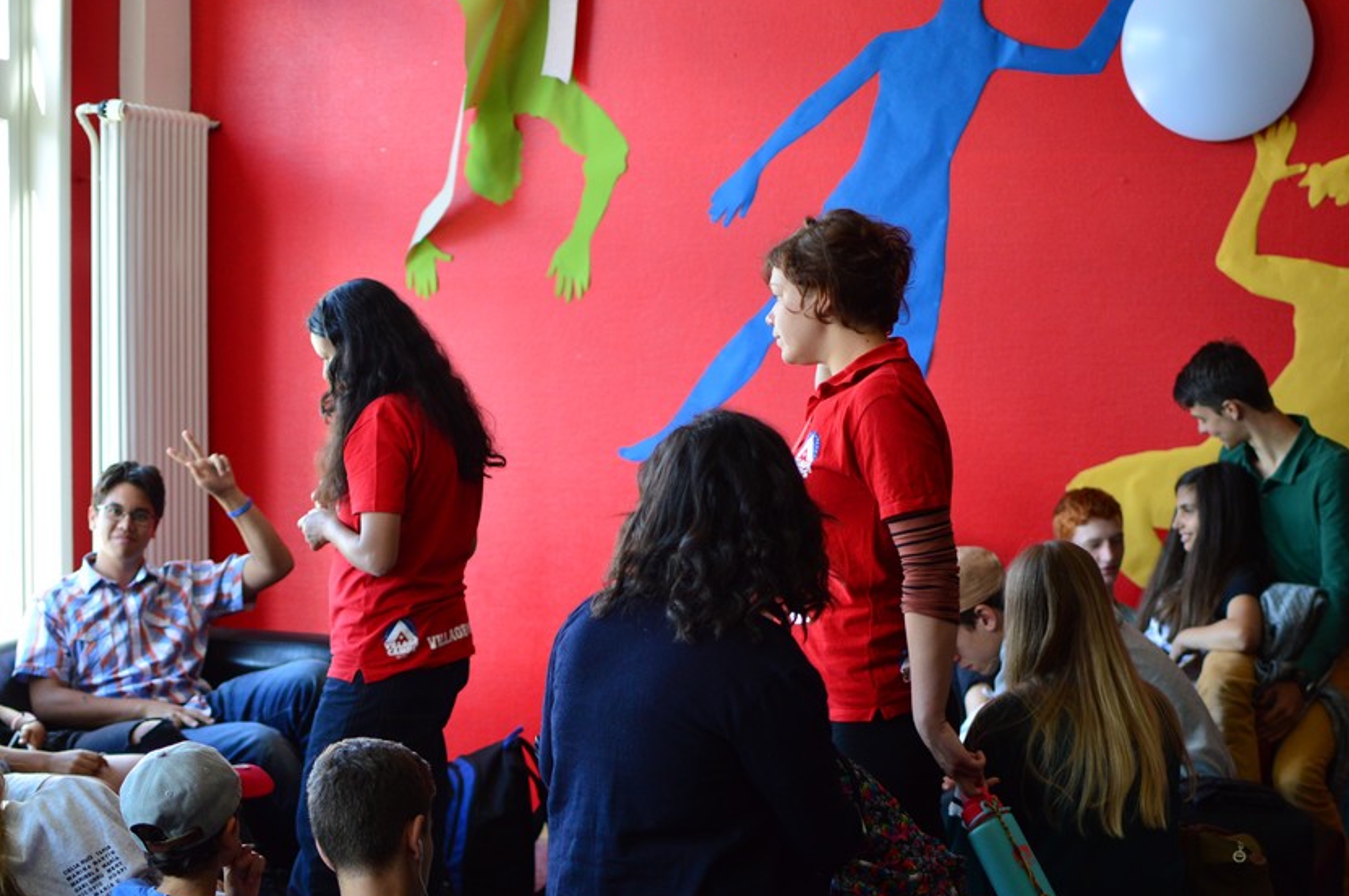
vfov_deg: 21.0
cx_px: 649
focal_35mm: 65
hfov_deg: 31.2
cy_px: 480
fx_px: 2419
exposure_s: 1/500
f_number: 1.8
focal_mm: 35
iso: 400
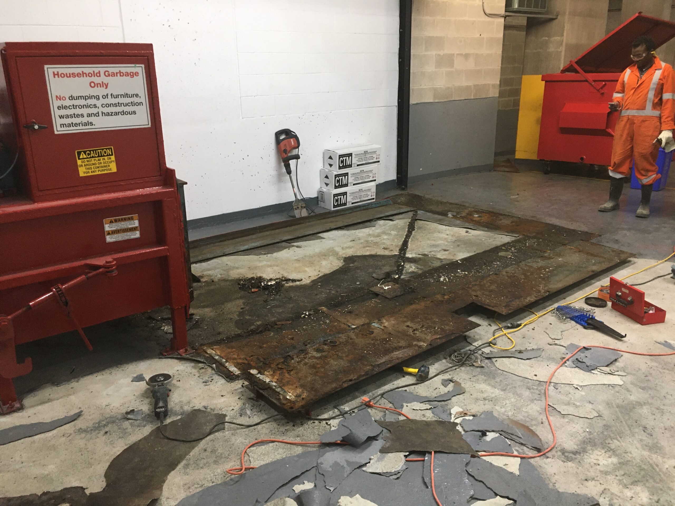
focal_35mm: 29
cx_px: 338
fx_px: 565
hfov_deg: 61.7
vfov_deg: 48.2
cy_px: 253
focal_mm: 4.15
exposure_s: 1/30
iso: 125
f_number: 2.2
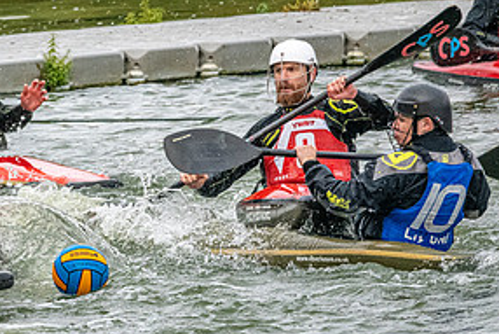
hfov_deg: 2.9
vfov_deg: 1.9
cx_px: 84
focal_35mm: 720
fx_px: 9985
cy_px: 255
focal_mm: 300
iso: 3200
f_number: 10
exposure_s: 1/2000
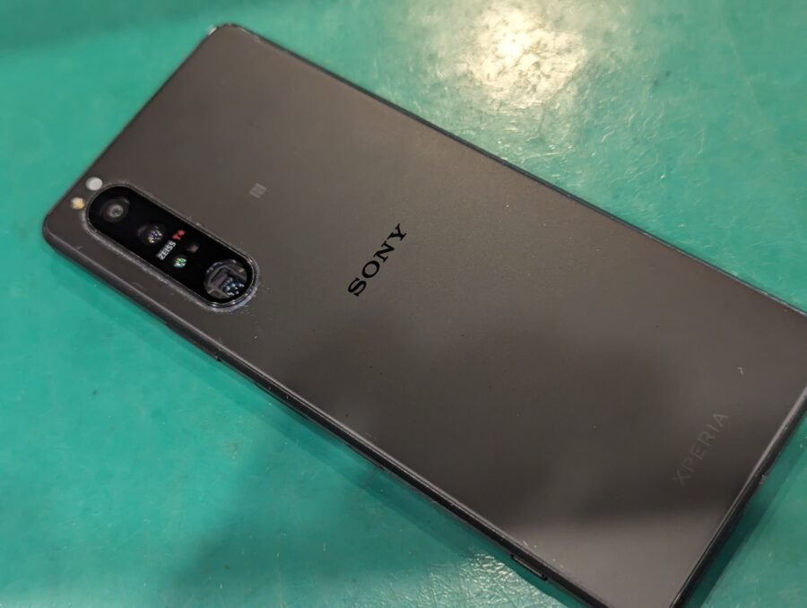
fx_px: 1121
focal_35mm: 48
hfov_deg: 39.6
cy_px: 304
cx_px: 404
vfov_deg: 30.3
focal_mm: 6.81
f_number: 1.85
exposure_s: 1/71.2
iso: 180
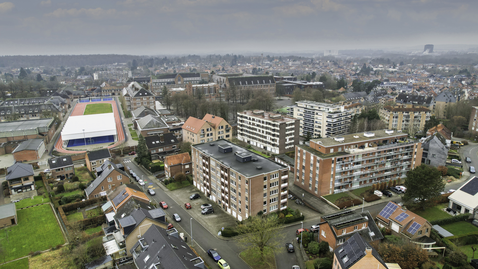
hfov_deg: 76.3
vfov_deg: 47.7
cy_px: 139
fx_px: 304
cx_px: 235
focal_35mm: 24
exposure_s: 1/50
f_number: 2.8
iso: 100
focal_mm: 8.38
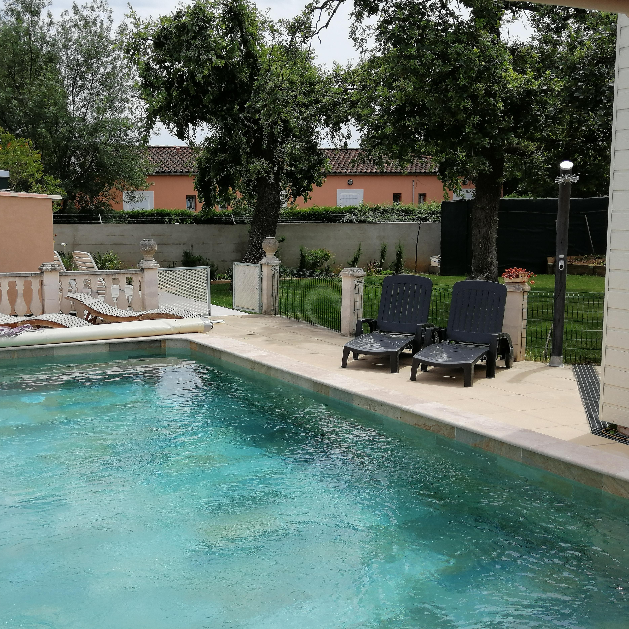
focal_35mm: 41
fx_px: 843
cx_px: 215
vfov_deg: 40.9
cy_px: 319
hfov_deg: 40.5
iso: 50
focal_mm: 3.95
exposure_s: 1/1621
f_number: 1.8
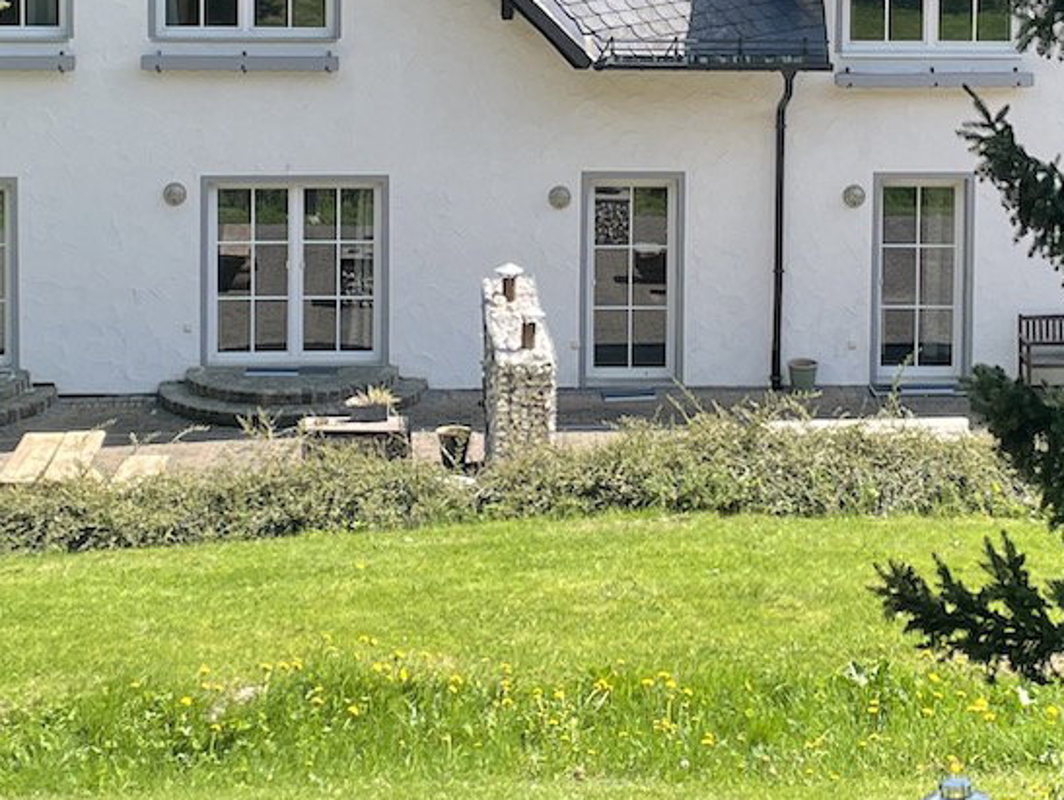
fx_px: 2922
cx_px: 622
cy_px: 4
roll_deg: -1.1
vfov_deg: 15.3
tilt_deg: -4.1
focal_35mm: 95
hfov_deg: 20.6
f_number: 1.6
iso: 32
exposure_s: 1/1261
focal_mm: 4.2
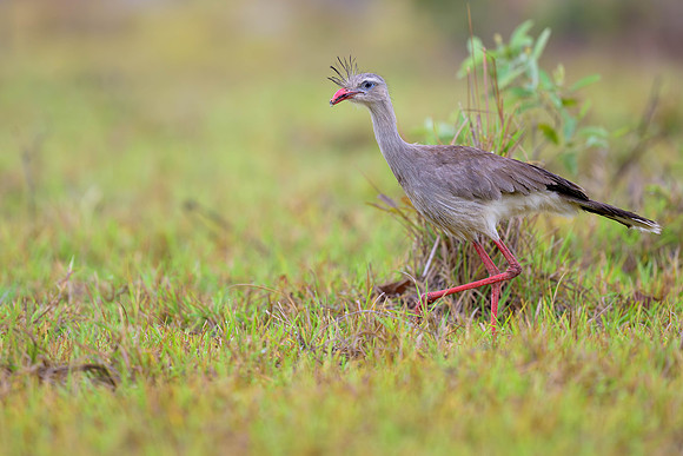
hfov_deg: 3.6
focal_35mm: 578
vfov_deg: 2.4
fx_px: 10960
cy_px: 136
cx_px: 342
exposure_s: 1/1250
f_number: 2.8
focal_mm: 400
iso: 800
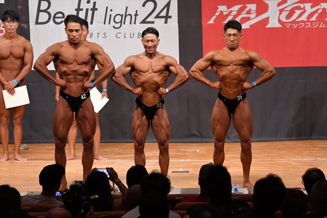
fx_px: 1970
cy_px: 109
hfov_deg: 9.5
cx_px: 164
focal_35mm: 217
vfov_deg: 6.3
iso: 9000
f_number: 5.6
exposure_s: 1/400
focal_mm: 145
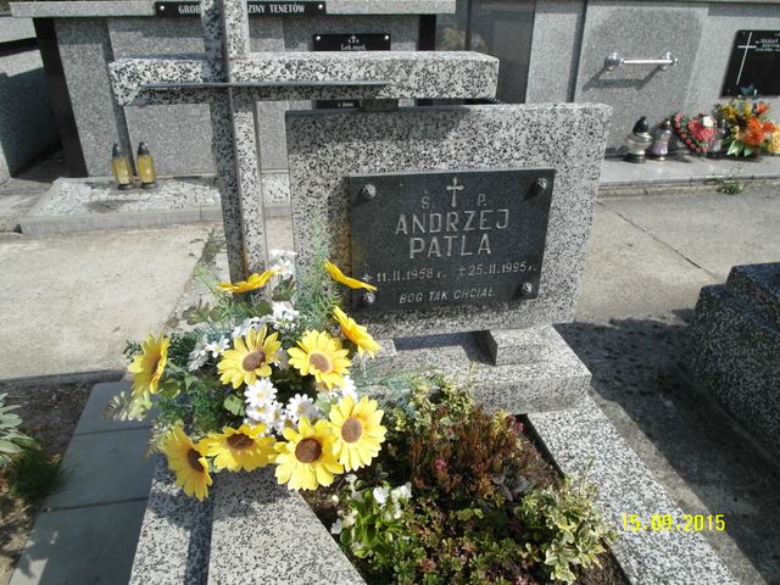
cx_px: 390
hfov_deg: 71.6
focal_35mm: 24
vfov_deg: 56.8
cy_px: 292
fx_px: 541
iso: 80
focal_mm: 5.2
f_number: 4.4
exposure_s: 1/500
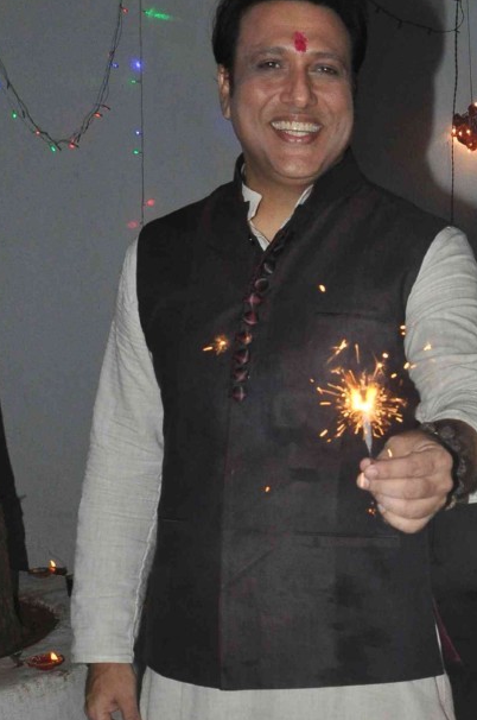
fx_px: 1635
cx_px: 503
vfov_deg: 24.2
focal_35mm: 82
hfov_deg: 16.2
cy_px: 618
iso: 800
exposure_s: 1/200
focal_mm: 22
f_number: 9
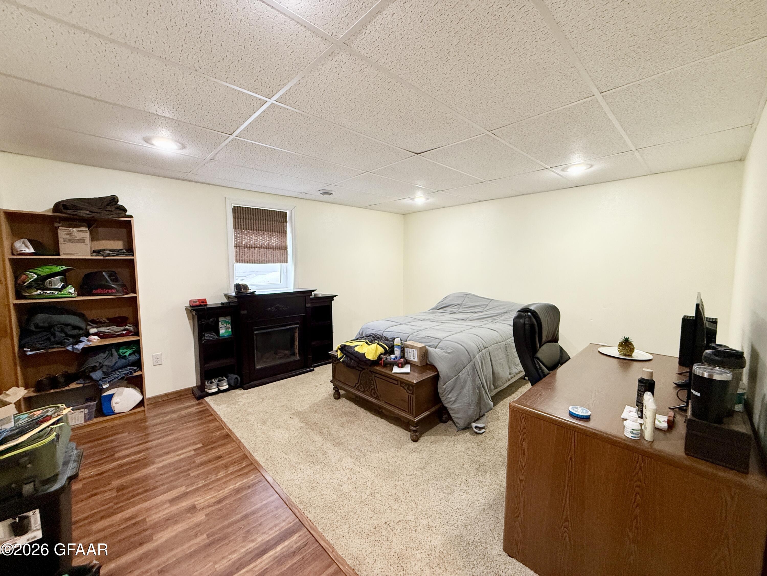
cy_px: 288
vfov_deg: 85.7
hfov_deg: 102.1
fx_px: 310
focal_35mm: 14
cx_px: 384
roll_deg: -0.3
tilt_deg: -4.7
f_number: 2.2
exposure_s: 1/60
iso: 250
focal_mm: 2.22
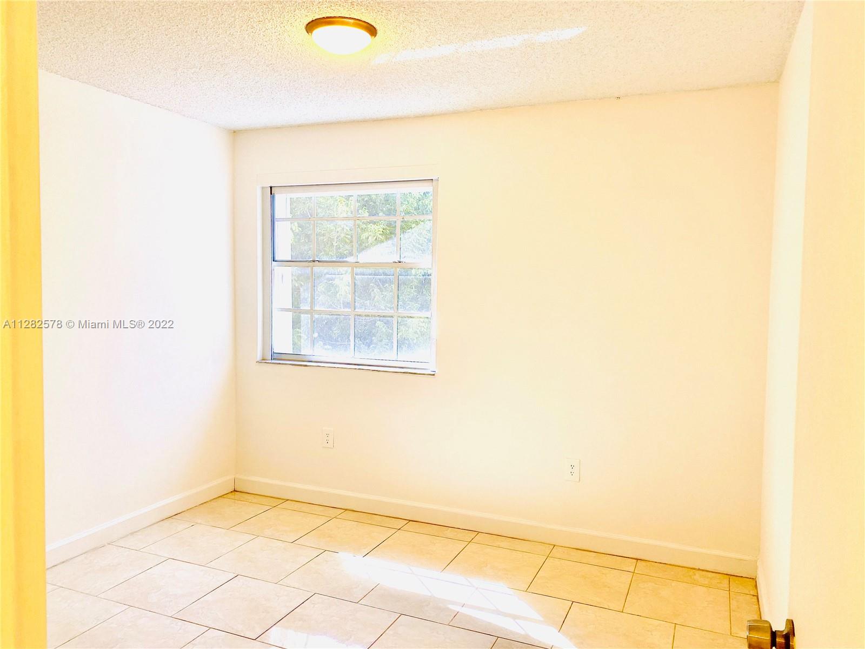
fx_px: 650
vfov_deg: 53.1
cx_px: 432
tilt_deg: -0.7
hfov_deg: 67.3
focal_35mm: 26
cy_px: 324
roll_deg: -0.6
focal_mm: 4.25
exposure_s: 1/120
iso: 64
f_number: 1.8
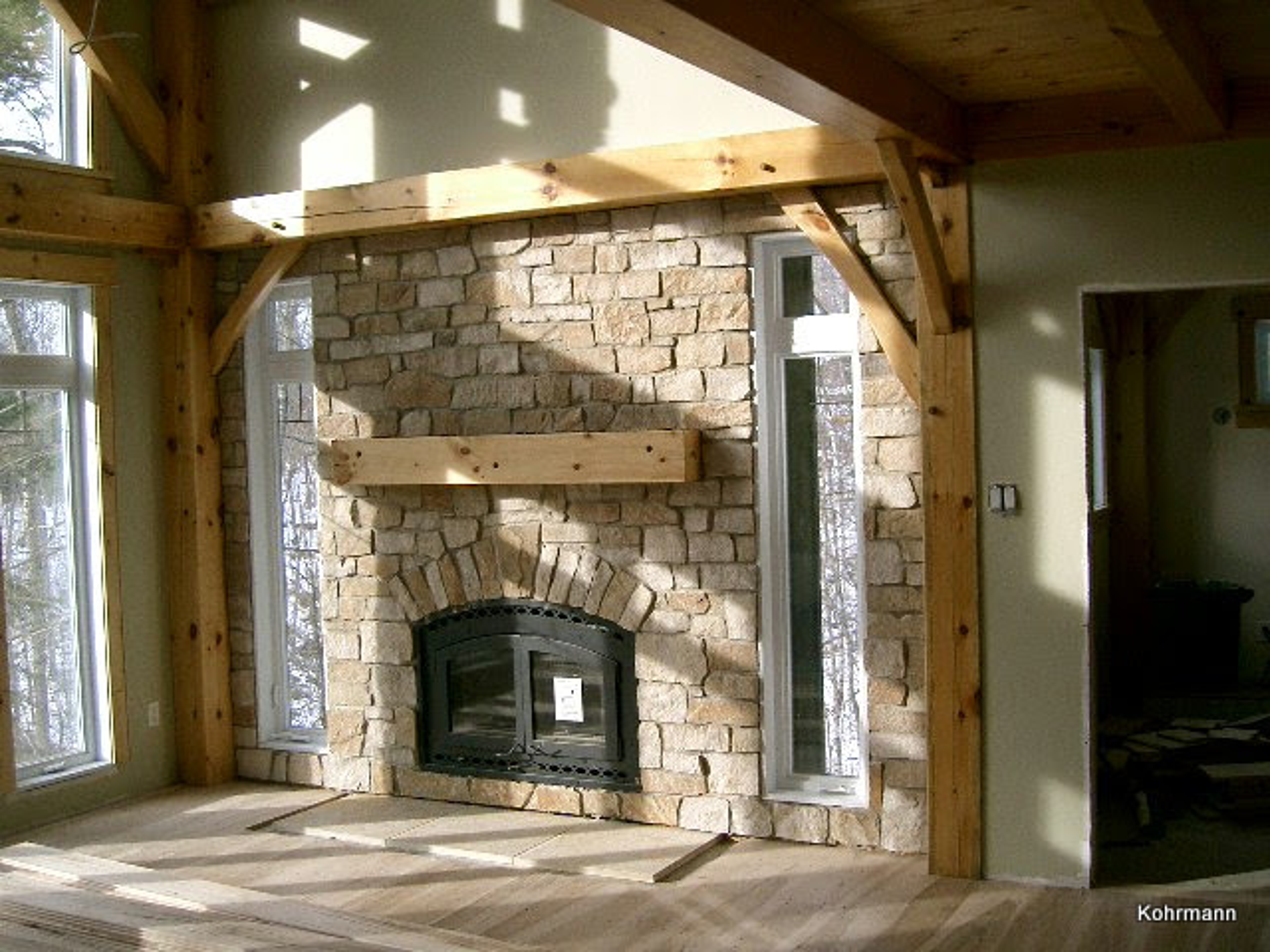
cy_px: 476
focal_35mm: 39
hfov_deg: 47.9
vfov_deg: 36.8
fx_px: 1431
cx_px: 635
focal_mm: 8
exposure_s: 1/200
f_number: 2.8
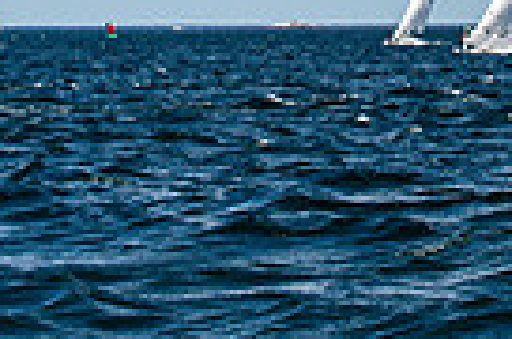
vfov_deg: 3.7
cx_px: 331
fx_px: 5193
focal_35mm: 366
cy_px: -268
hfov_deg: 5.6
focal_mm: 80
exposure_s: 1/4000
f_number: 5.6
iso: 500
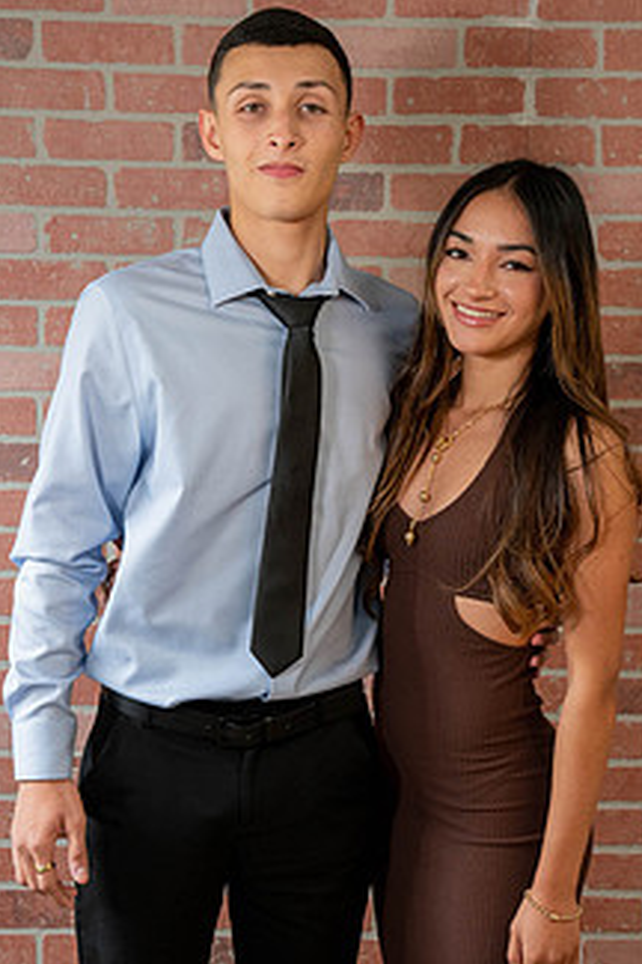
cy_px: 494
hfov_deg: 20.0
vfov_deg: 29.7
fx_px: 1819
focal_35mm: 68
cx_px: 336
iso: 1600
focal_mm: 49
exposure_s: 1/80
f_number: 5.6
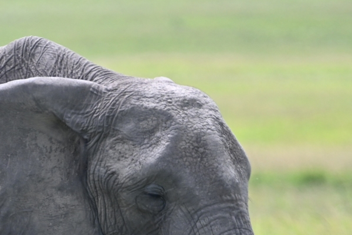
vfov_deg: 0.7
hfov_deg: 1.1
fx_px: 18777
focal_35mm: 1919
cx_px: -49
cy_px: 301
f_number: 6
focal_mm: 460
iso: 400
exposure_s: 1/1000
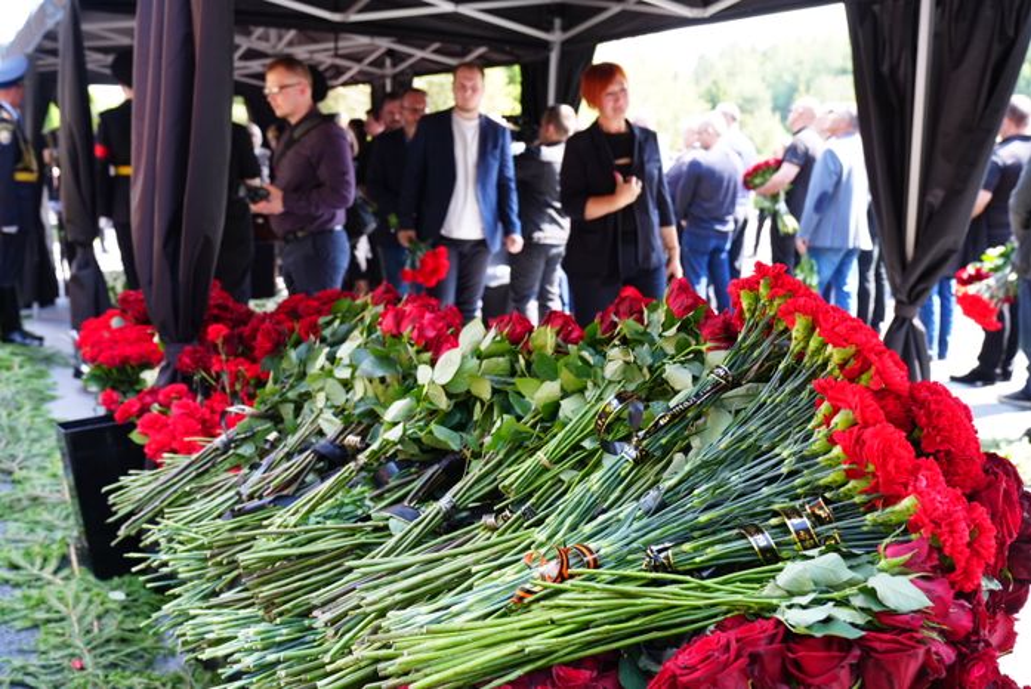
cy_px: 344
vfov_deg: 36.9
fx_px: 1032
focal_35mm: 36
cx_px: 516
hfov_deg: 53.1
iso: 1000
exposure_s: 1/250
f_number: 5
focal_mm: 36
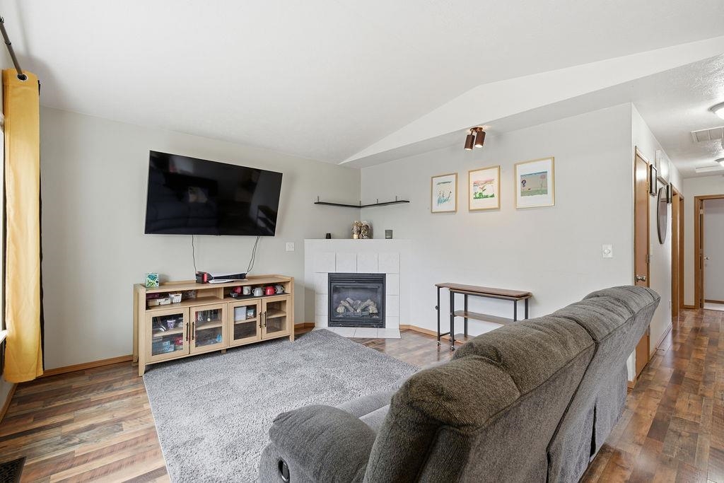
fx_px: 322
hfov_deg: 96.7
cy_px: 242
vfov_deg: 73.8
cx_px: 362
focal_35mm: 16
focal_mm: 16
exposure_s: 1/15
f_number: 8
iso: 100
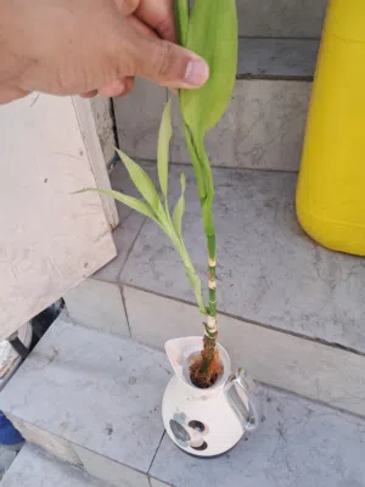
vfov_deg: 65.3
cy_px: 244
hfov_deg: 51.4
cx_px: 182
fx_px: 380
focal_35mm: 27
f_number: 1.8
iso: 50
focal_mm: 4
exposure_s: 1/50
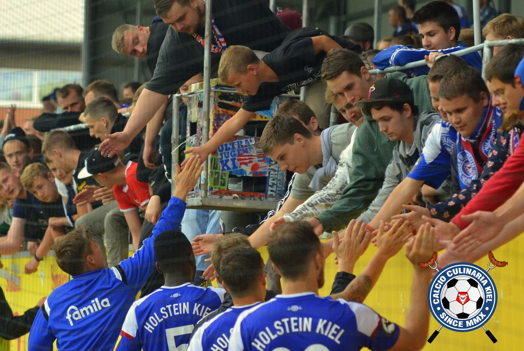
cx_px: 262
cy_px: 176
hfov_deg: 13.0
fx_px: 2294
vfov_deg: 8.7
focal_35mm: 158
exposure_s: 1/1000
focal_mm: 105
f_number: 3.5
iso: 800
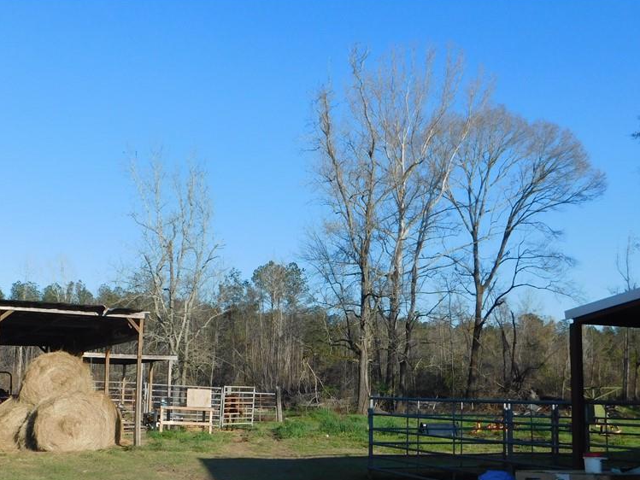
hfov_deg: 45.5
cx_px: 258
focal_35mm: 41
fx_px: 758
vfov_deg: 34.8
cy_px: 322
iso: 125
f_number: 3.2
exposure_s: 1/1250
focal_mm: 5.3
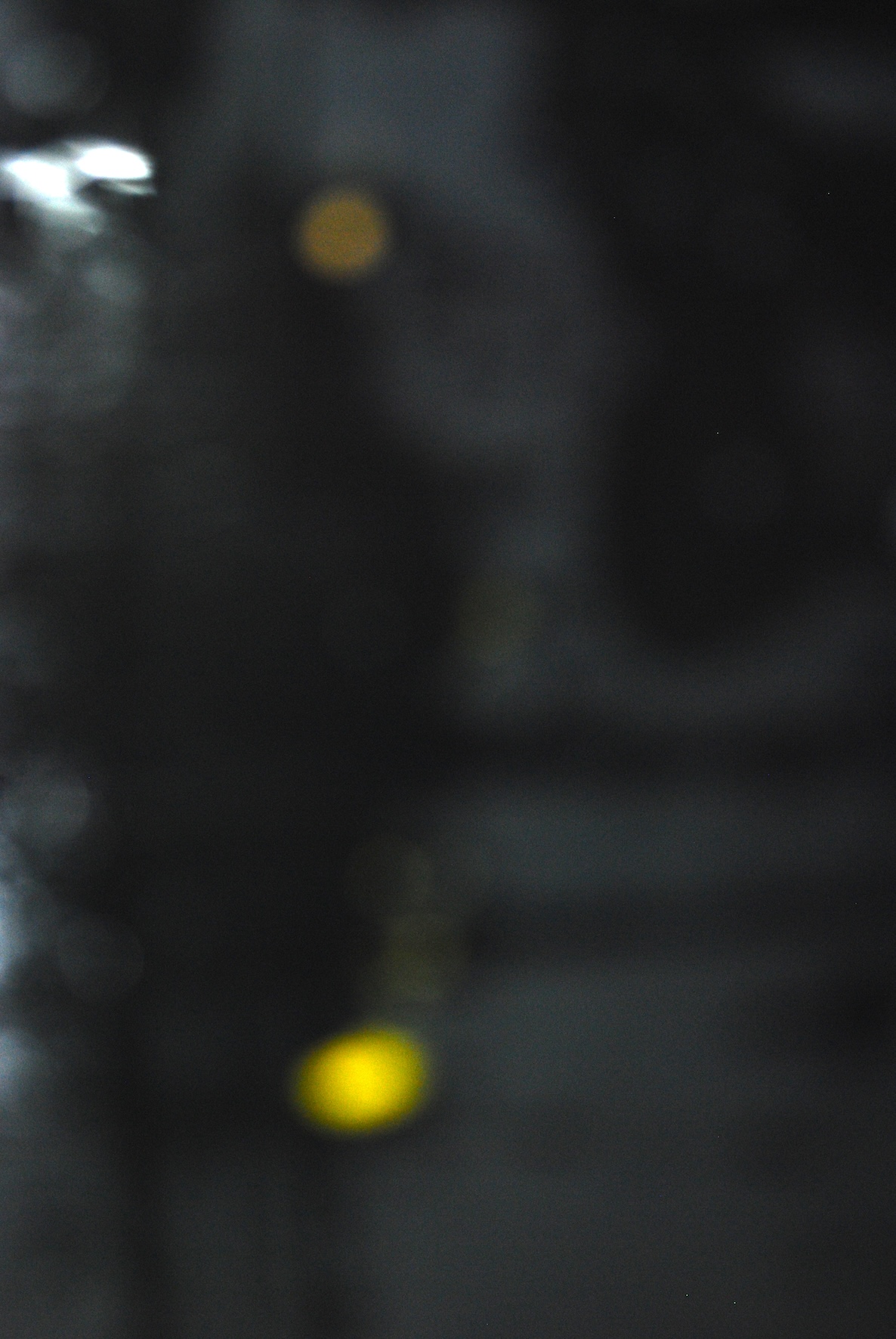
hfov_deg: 25.8
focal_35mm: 52
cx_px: 448
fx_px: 1955
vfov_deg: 37.8
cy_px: 670
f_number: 5.3
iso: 720
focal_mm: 35
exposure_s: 1/30
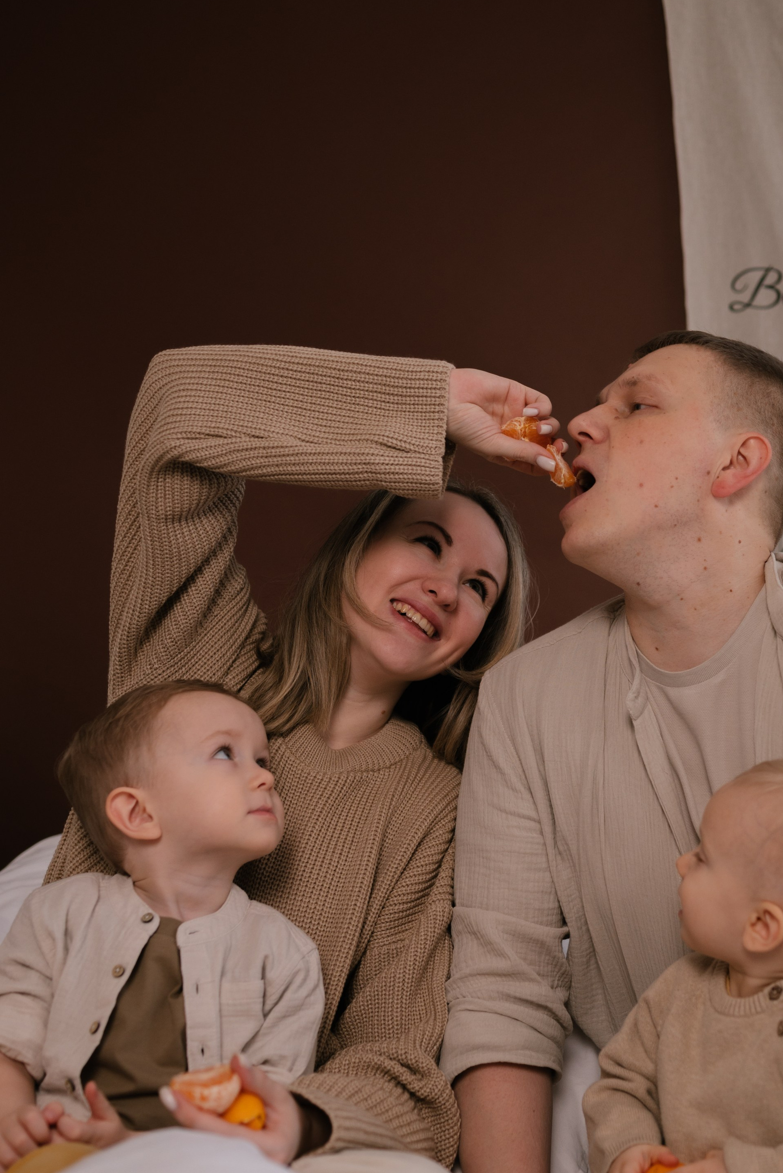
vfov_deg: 39.5
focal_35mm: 50
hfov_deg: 26.8
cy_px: 675
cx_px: 539
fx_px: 1630
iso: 400
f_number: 2.2
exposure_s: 1/320
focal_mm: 35
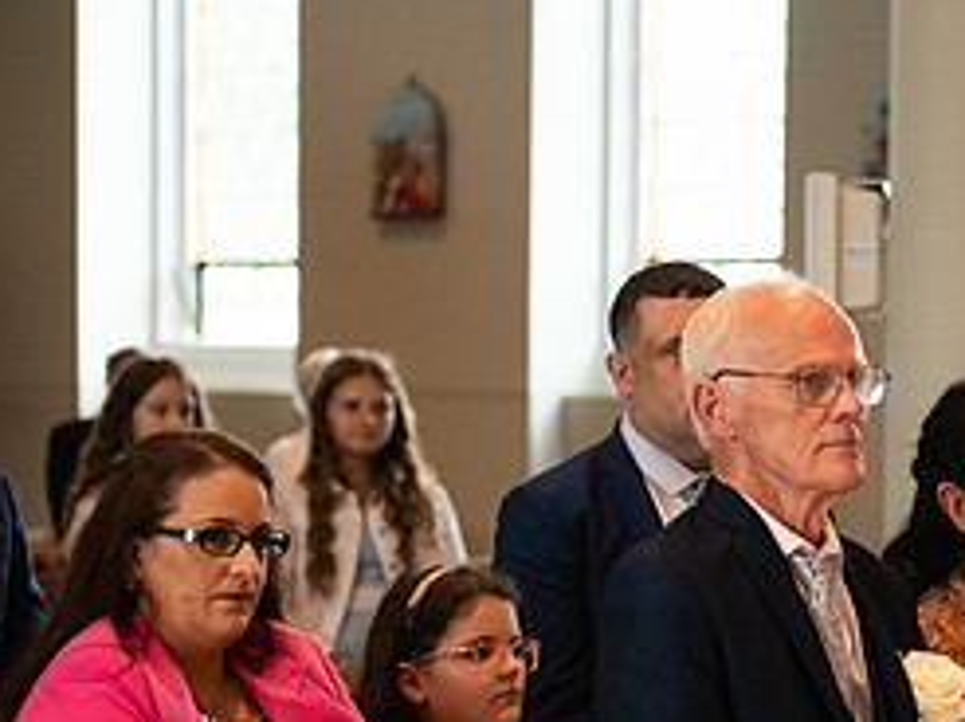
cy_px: 653
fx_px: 4428
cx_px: 800
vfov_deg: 9.3
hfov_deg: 12.4
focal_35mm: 159
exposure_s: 1/160
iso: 800
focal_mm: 70
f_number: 3.5
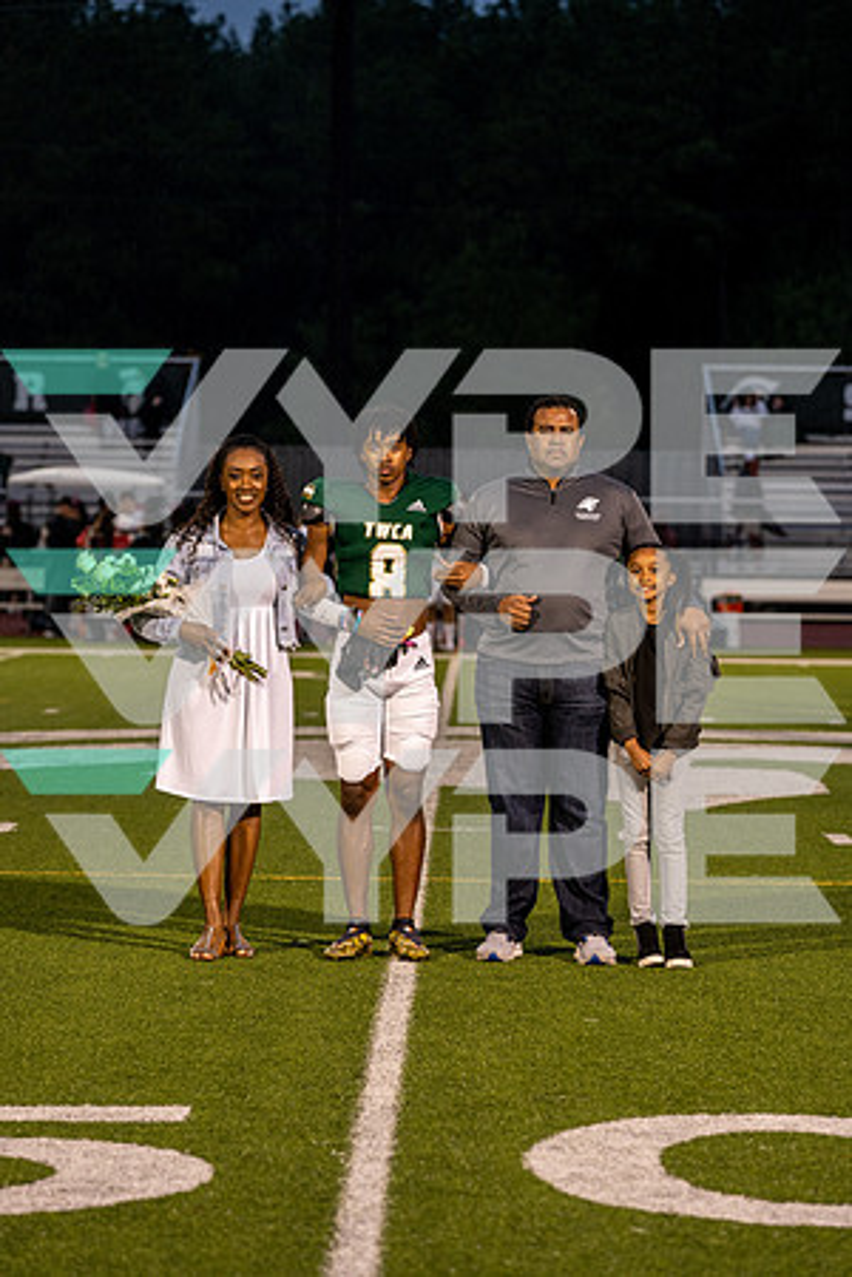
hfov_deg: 10.1
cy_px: 638
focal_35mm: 136
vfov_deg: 15.1
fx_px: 4828
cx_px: 426
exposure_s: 1/125
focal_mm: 136
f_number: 4.5
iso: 800
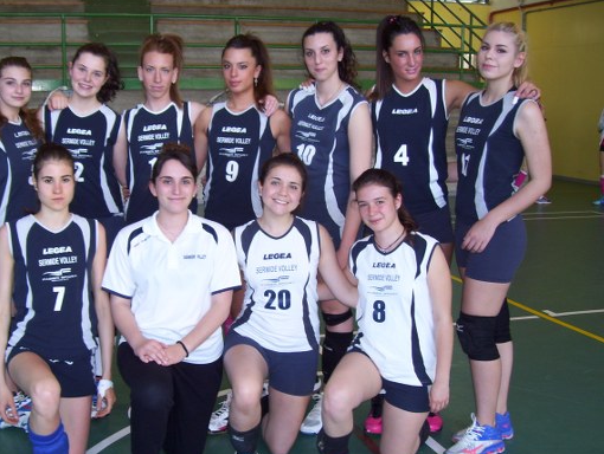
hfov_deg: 41.8
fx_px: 786
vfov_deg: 32.2
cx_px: 243
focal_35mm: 45
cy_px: 260
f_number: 2.7
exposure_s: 1/60
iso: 100
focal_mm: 6
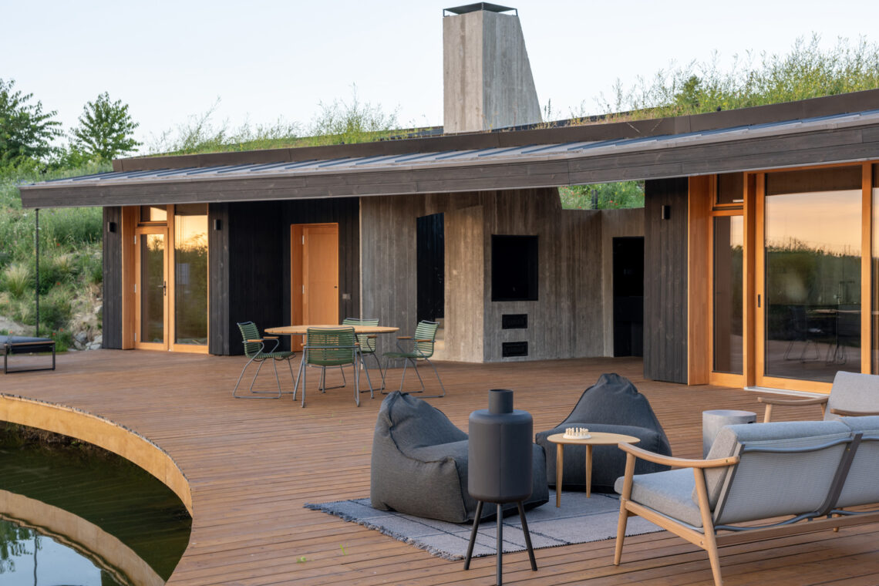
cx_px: 440
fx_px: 1221
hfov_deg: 39.6
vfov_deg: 27.0
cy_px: 293
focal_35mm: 50
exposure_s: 1/40
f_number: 9
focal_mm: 50
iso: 100
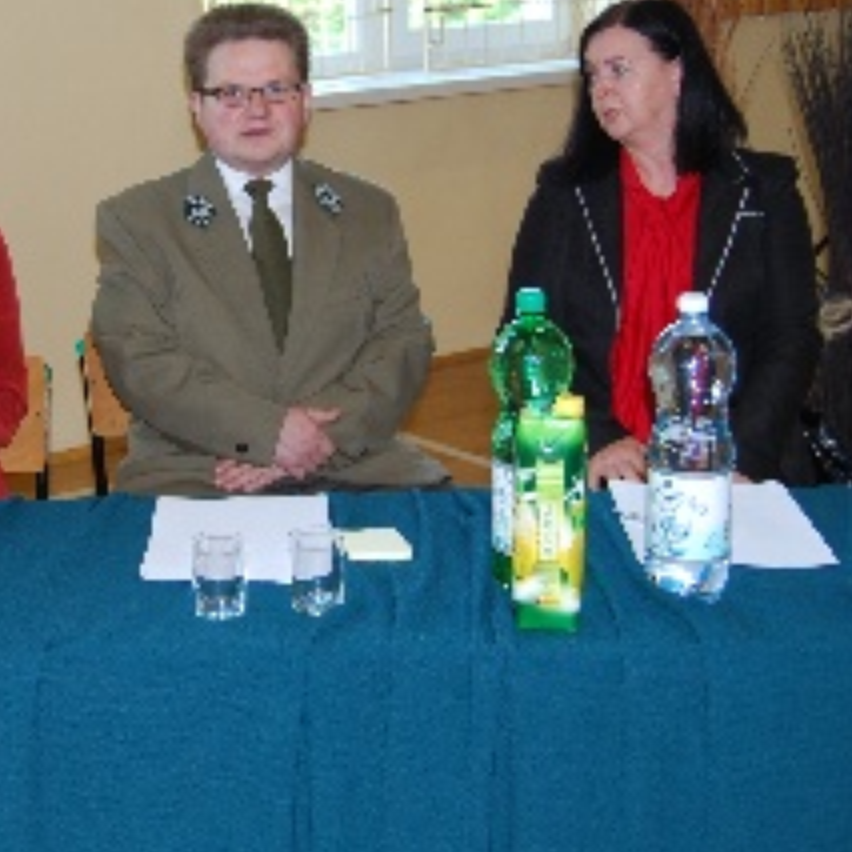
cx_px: 140
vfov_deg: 26.0
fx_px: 1838
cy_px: 330
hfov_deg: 25.5
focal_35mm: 66
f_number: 3.8
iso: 200
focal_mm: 22
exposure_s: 1/60
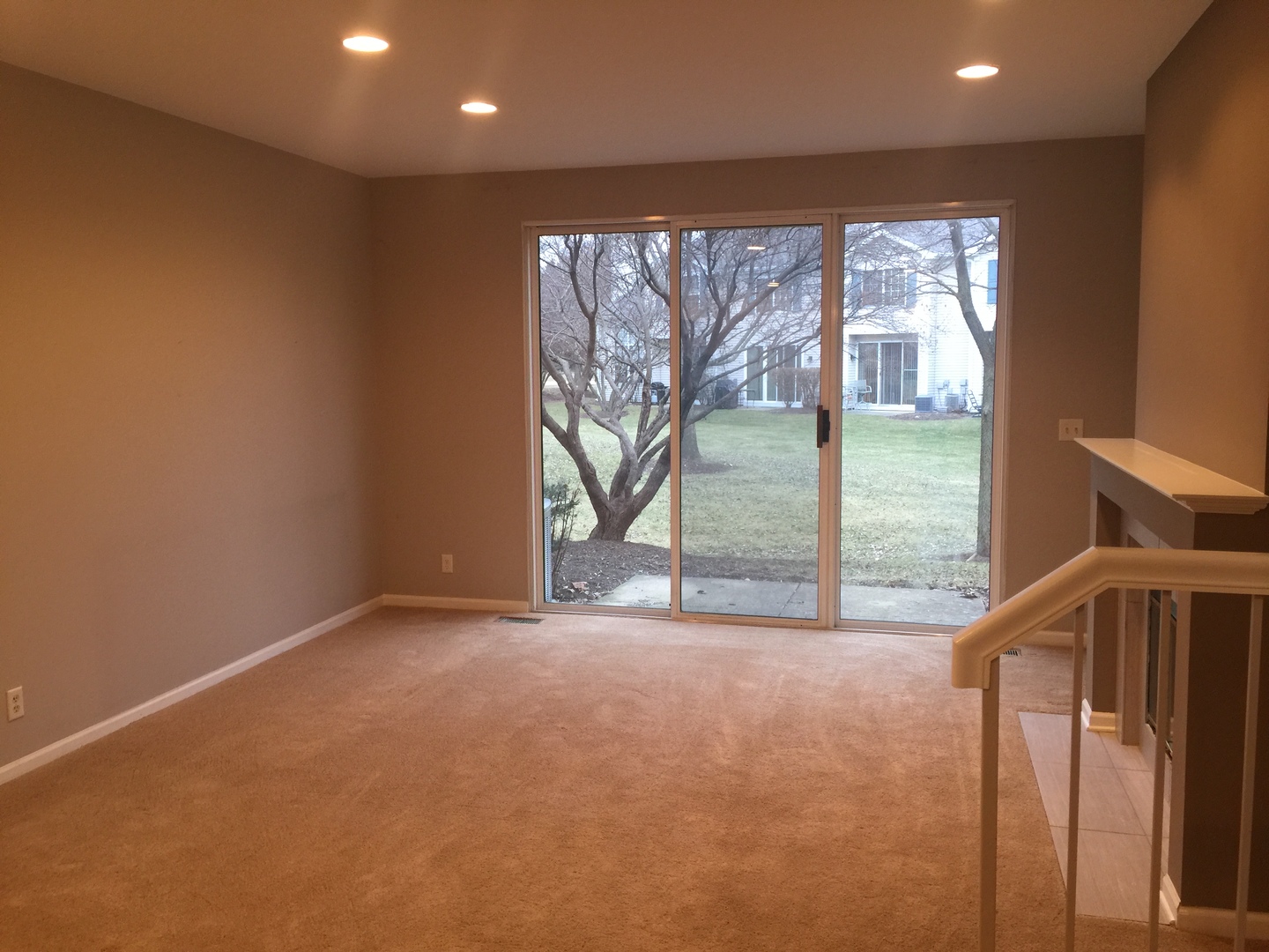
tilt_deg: -7.1
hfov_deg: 61.7
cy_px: 476
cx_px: 634
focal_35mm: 29
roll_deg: +0.0
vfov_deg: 48.2
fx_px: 1063
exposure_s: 1/15
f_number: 2.2
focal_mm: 4.15
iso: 50
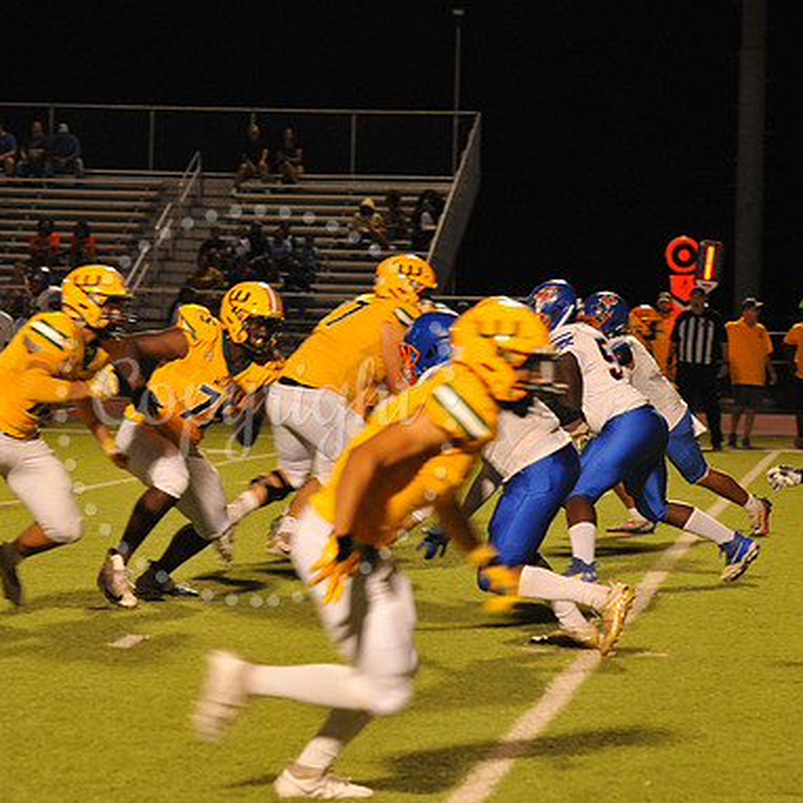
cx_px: 256
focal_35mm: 174
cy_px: 404
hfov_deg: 10.0
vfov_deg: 10.0
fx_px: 4567
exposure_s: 1/160
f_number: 7.1
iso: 3200
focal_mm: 135
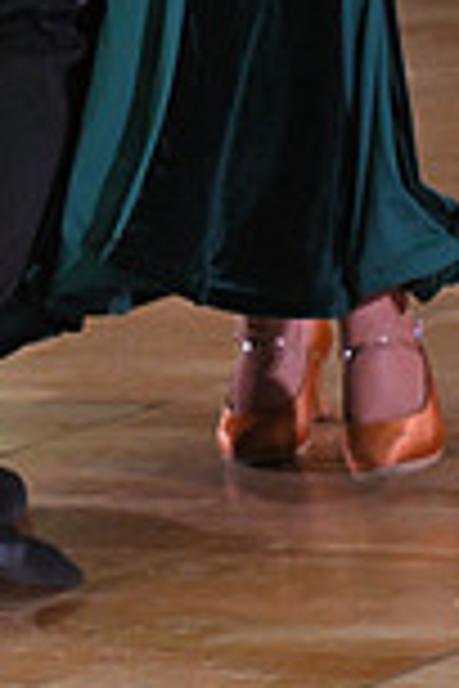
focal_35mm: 325
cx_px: -205
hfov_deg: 4.2
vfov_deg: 6.2
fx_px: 6215
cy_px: -517
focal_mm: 86
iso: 3200
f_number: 5
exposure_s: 1/400
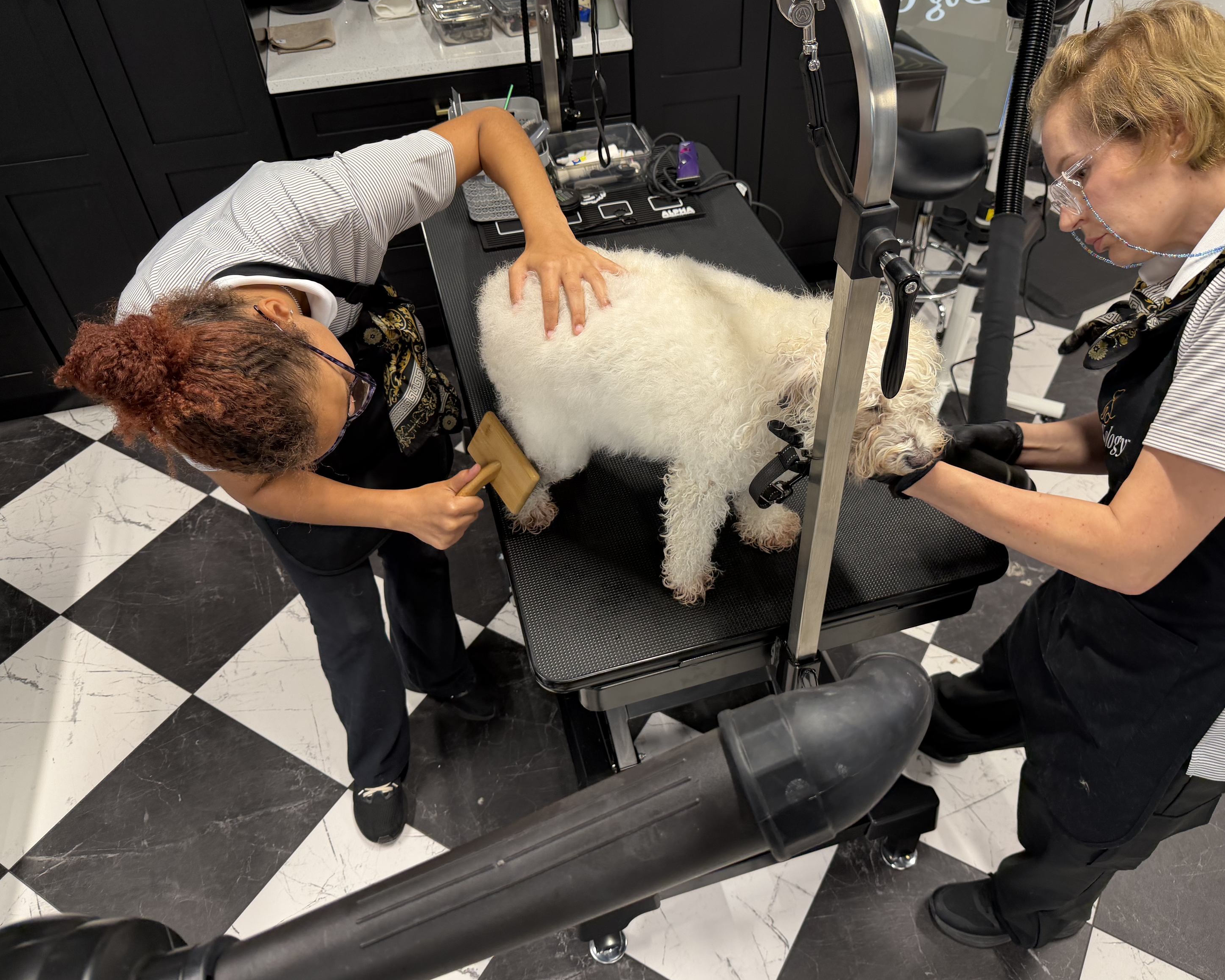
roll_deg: +2.2
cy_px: 487
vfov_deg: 54.9
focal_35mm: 26
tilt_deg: -44.0
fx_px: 943
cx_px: 659
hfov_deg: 65.9
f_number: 1.78
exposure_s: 1/60
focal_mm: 6.76
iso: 125
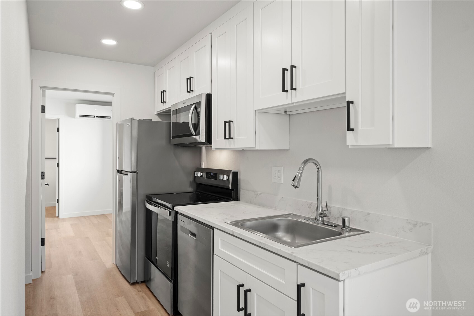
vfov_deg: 56.1
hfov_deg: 77.3
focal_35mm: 22
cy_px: 158
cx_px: 237
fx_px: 296
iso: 200
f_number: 8
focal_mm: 22.5
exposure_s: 1/5
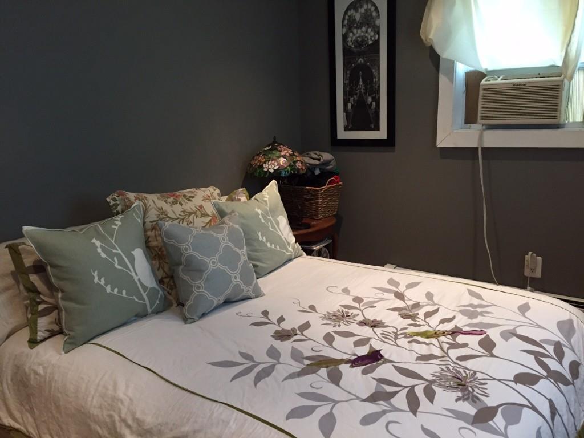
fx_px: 489
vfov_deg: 48.2
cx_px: 292
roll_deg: +1.6
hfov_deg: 61.7
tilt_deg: -12.4
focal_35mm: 29
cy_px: 219
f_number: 2.2
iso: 160
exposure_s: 1/30
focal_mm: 4.15
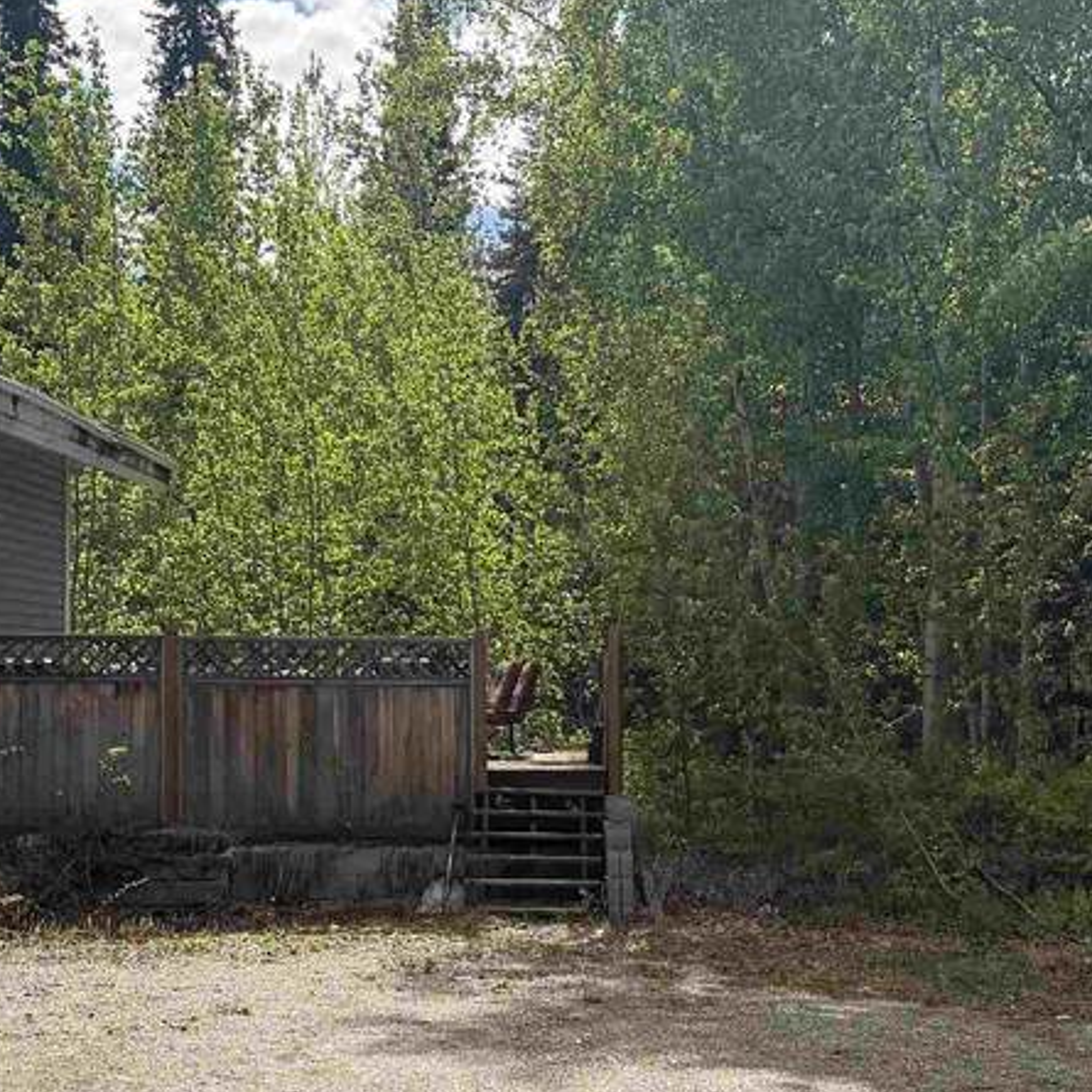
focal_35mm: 61
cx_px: 589
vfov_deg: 28.1
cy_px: 677
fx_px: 2177
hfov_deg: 28.1
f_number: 1.78
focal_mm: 6.76
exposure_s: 1/5714
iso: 100
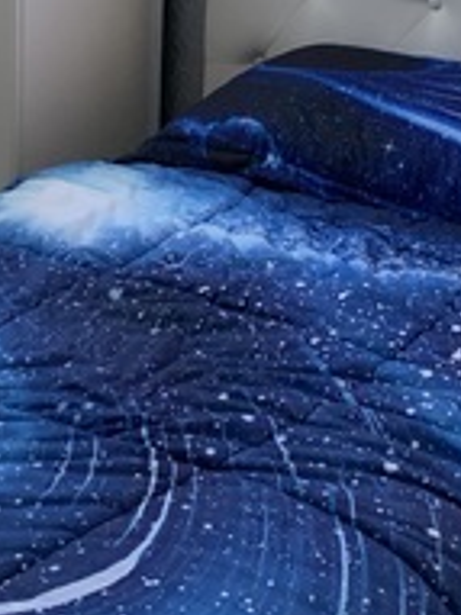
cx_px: 200
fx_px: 1618
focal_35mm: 91
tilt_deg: -12.7
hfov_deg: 16.2
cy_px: 37
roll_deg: -1.9
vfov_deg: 21.0
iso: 200
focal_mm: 4.25
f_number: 1.8
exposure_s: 1/60
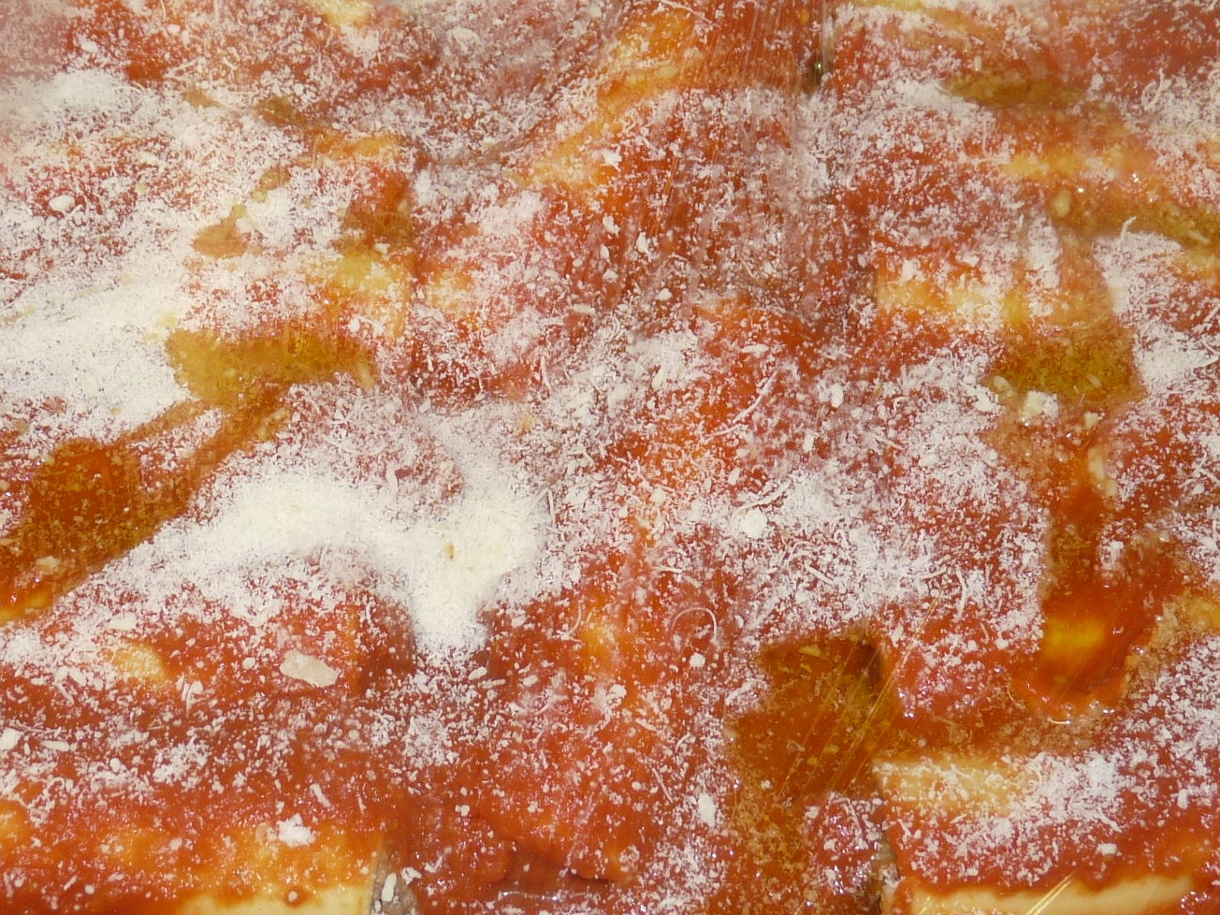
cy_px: 421
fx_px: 1868
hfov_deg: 36.2
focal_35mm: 53
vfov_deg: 27.5
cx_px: 616
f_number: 2.8
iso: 100
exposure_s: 1/30
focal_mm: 4.8
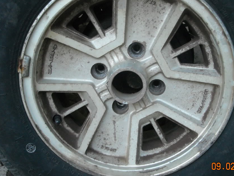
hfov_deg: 43.8
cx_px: 128
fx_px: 291
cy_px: 81
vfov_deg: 33.6
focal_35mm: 43
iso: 336
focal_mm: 5.7
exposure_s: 1/154
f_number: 2.8
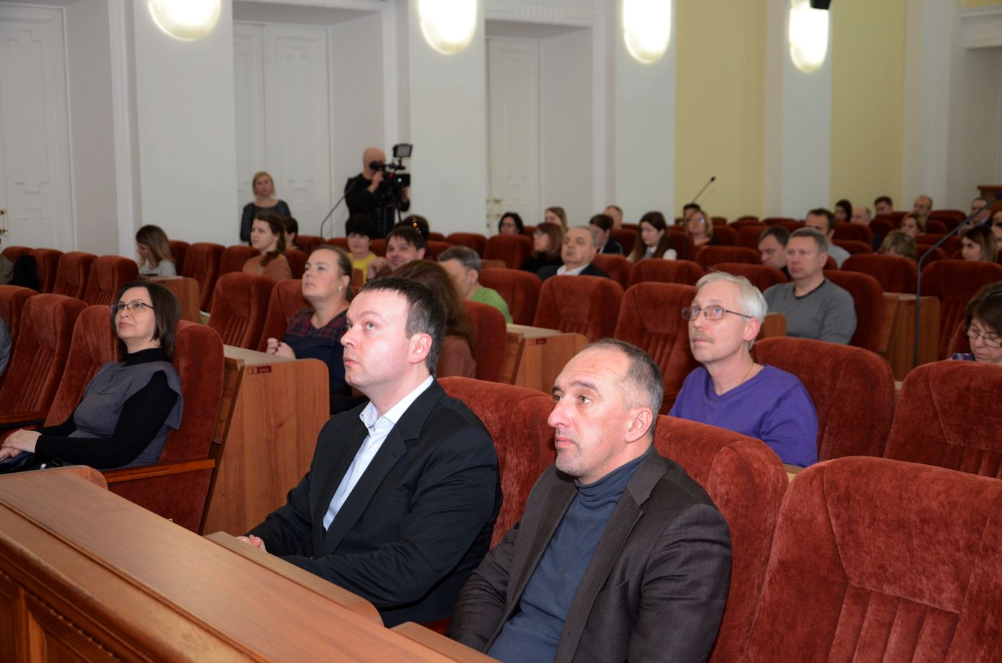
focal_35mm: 48
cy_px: 332
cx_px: 501
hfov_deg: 41.2
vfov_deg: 27.9
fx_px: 1333
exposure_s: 1/200
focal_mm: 32
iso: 1000
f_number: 4.2
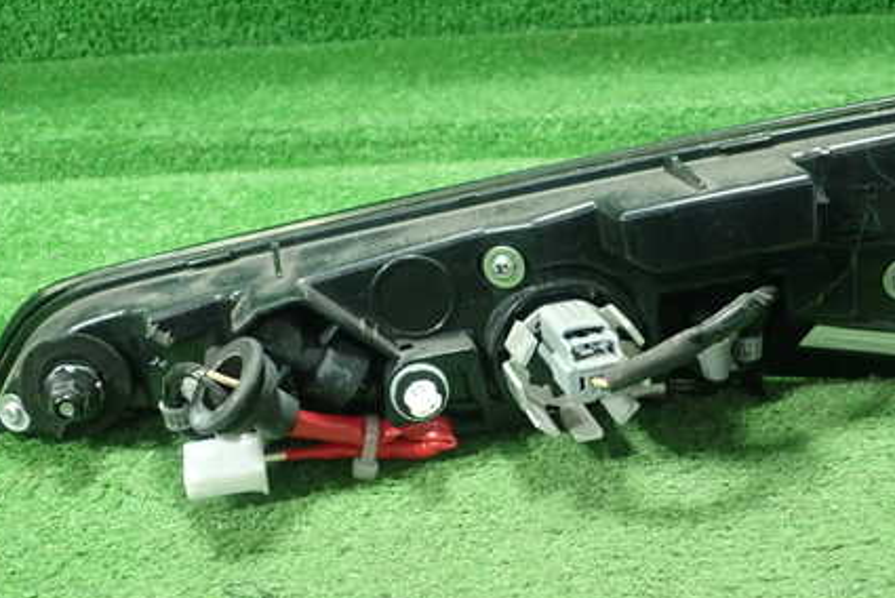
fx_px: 1095
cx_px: 501
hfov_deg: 44.4
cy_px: 345
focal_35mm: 44
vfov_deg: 30.5
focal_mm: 5.5
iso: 800
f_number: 2.3
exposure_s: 1/125
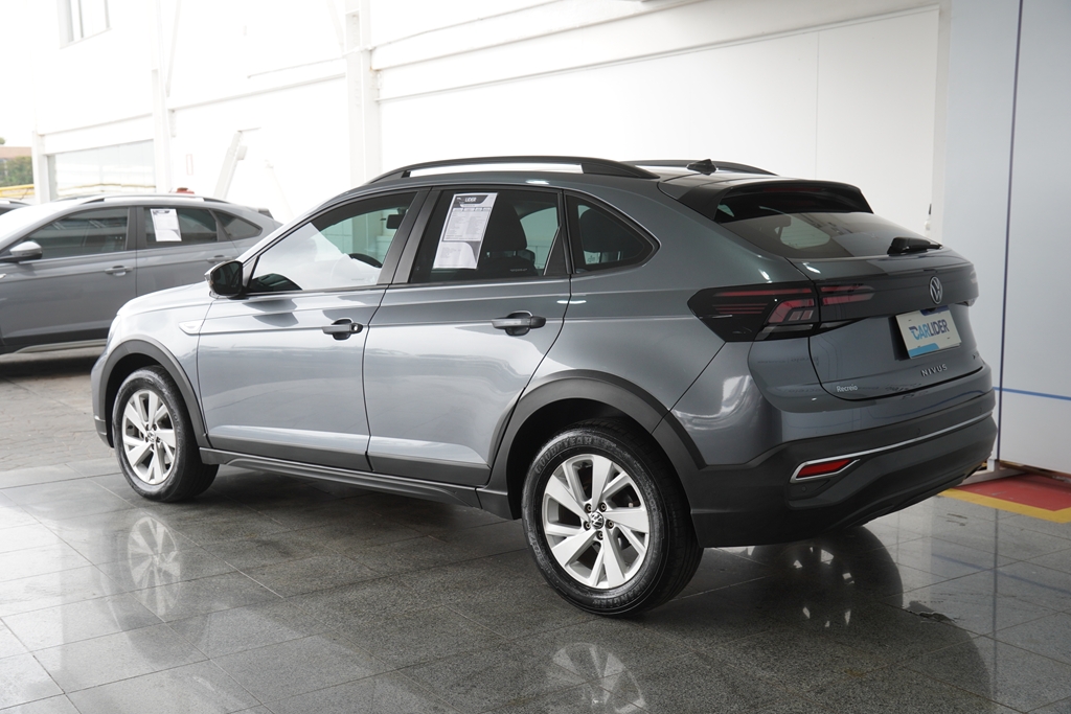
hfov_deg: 47.9
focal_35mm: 40
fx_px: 1205
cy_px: 357
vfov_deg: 33.0
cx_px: 536
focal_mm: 27
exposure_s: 1/125
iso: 200
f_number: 4.5
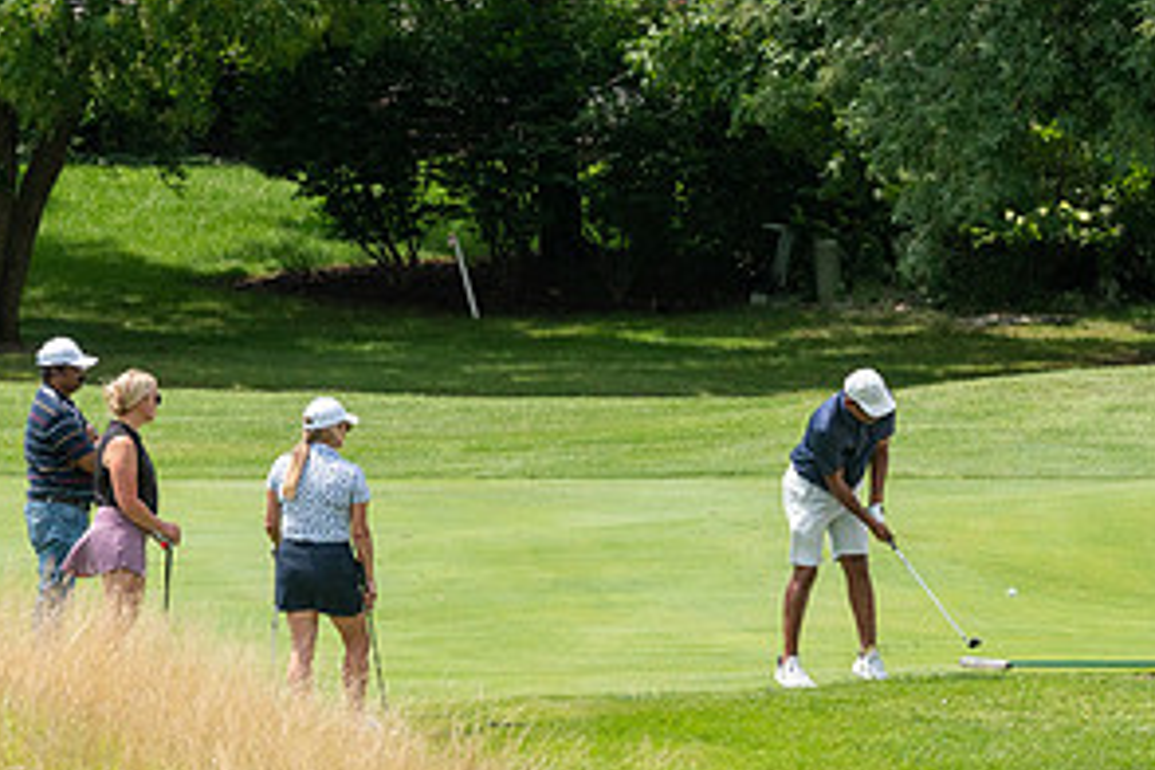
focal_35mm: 386
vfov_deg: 3.6
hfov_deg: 5.3
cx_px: 745
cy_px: 306
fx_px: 12383
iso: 250
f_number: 5
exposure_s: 1/2500
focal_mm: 170
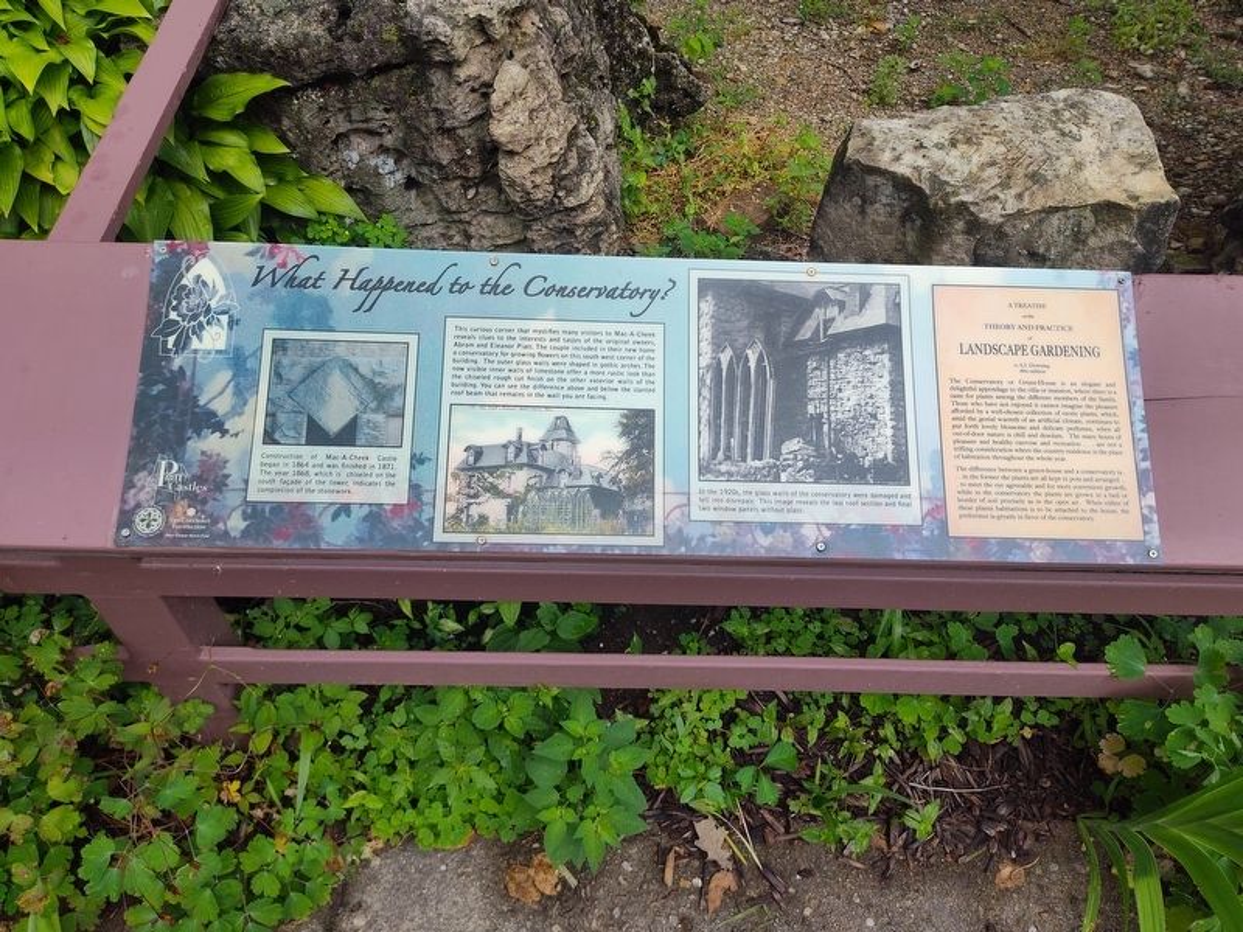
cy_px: 466
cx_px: 622
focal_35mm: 23
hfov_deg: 73.9
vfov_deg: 58.9
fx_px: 826
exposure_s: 1/248
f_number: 1.8
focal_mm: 5.56
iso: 100
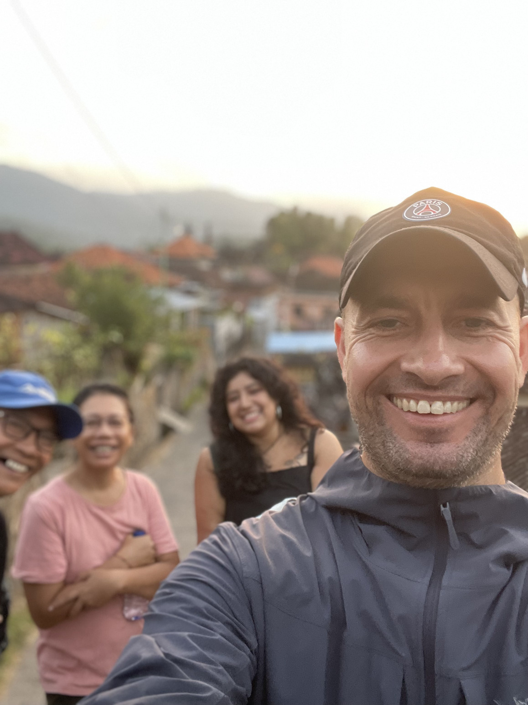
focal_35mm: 30
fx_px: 610
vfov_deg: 60.0
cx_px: 264
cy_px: 352
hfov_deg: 46.8
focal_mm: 2.71
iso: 200
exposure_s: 1/50
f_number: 2.2
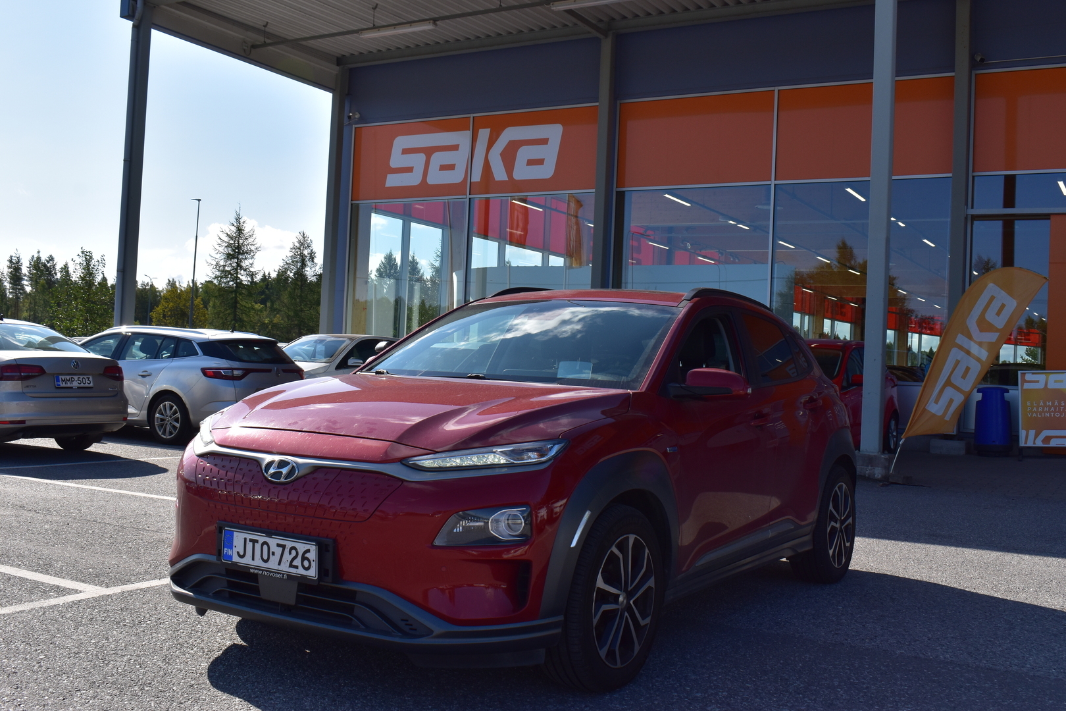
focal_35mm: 36
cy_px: 356
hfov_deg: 53.1
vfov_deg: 36.9
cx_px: 533
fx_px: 1066
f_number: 11
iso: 250
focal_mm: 24
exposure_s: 1/500
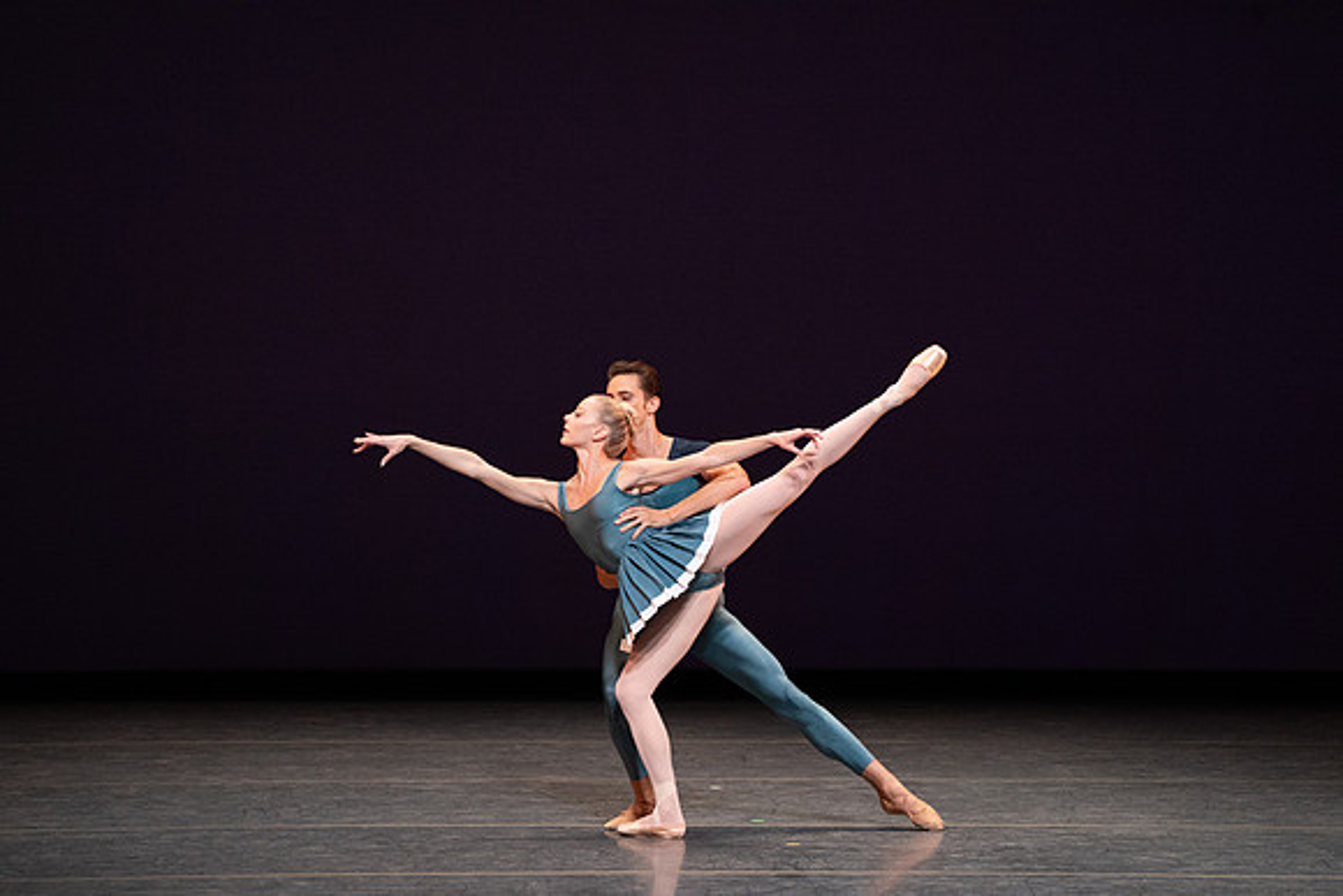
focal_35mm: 306
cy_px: 448
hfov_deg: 6.7
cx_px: 672
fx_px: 11418
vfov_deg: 4.5
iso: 5000
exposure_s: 1/400
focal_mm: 306
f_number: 7.1
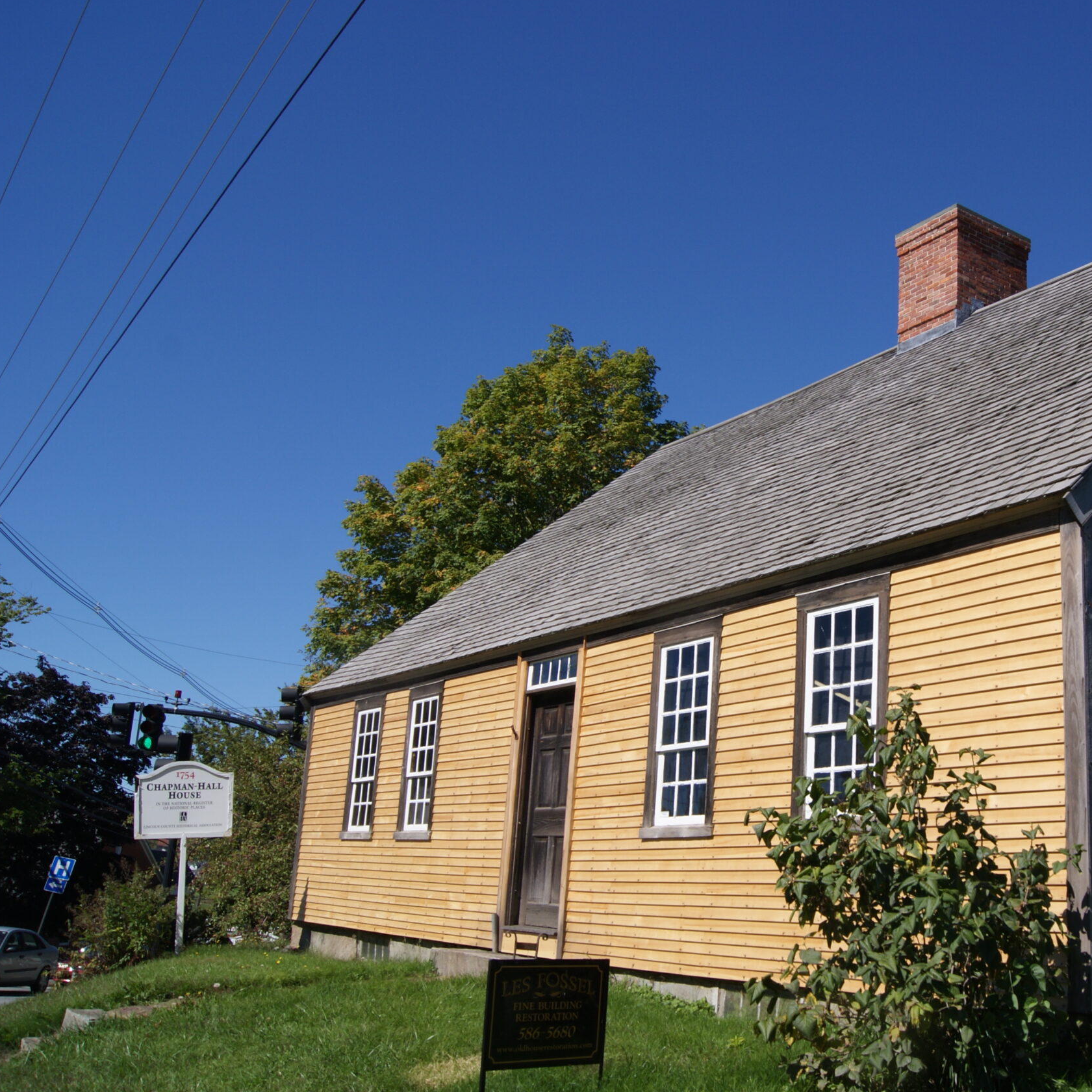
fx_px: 1249
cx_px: 804
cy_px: 542
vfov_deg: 47.2
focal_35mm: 35
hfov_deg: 45.8
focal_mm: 18
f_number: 10
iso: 100
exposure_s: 1/250
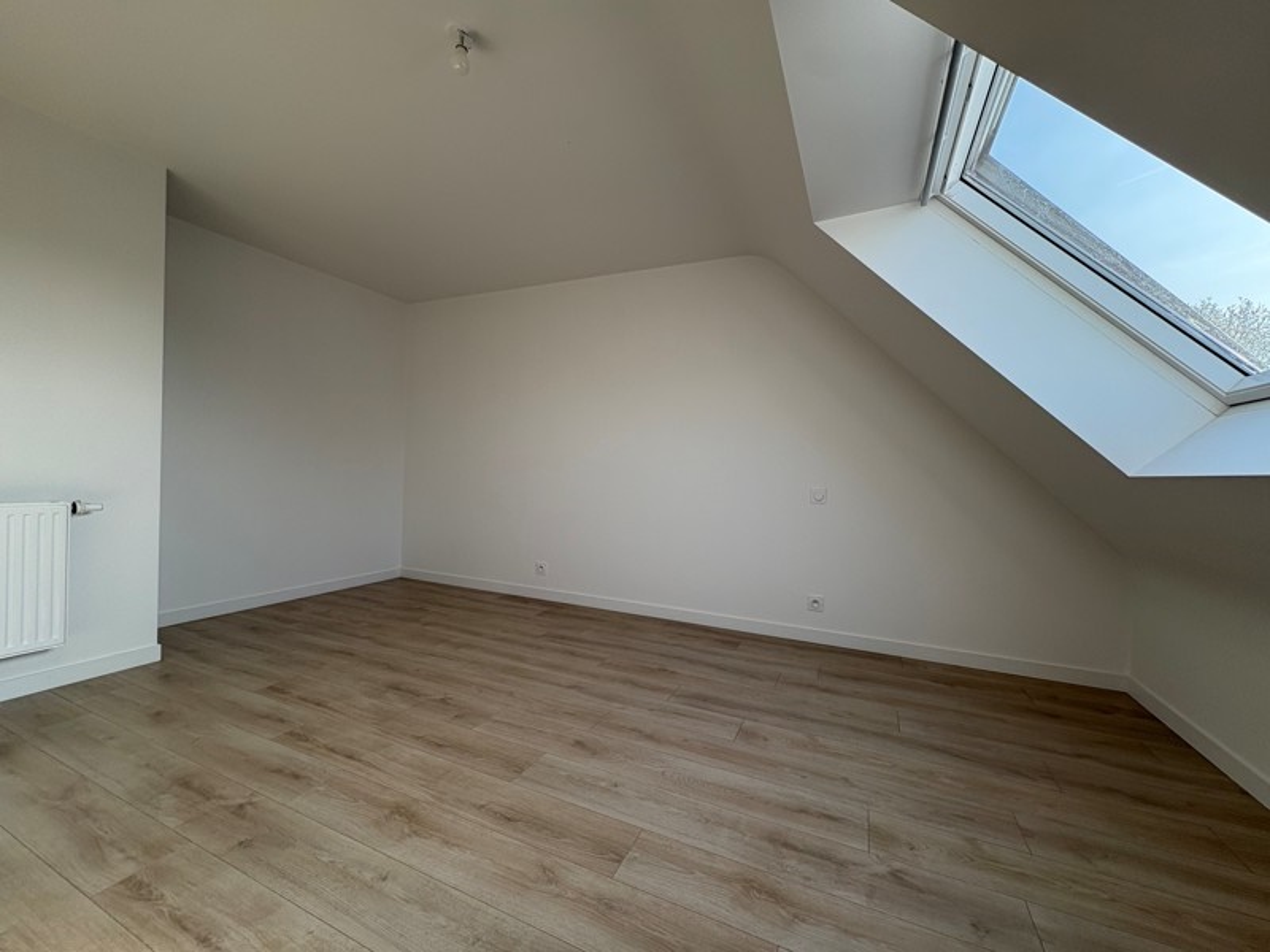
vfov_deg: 85.7
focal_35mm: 14
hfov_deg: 102.1
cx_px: 635
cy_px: 476
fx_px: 514
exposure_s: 1/177
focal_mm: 2.22
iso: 40
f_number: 2.2
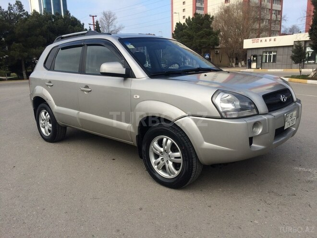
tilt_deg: -12.9
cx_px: 158
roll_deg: +2.9
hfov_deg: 61.7
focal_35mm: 29
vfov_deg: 48.2
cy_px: 119
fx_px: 266
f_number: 2.2
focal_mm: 4.15
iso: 32
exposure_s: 1/1466
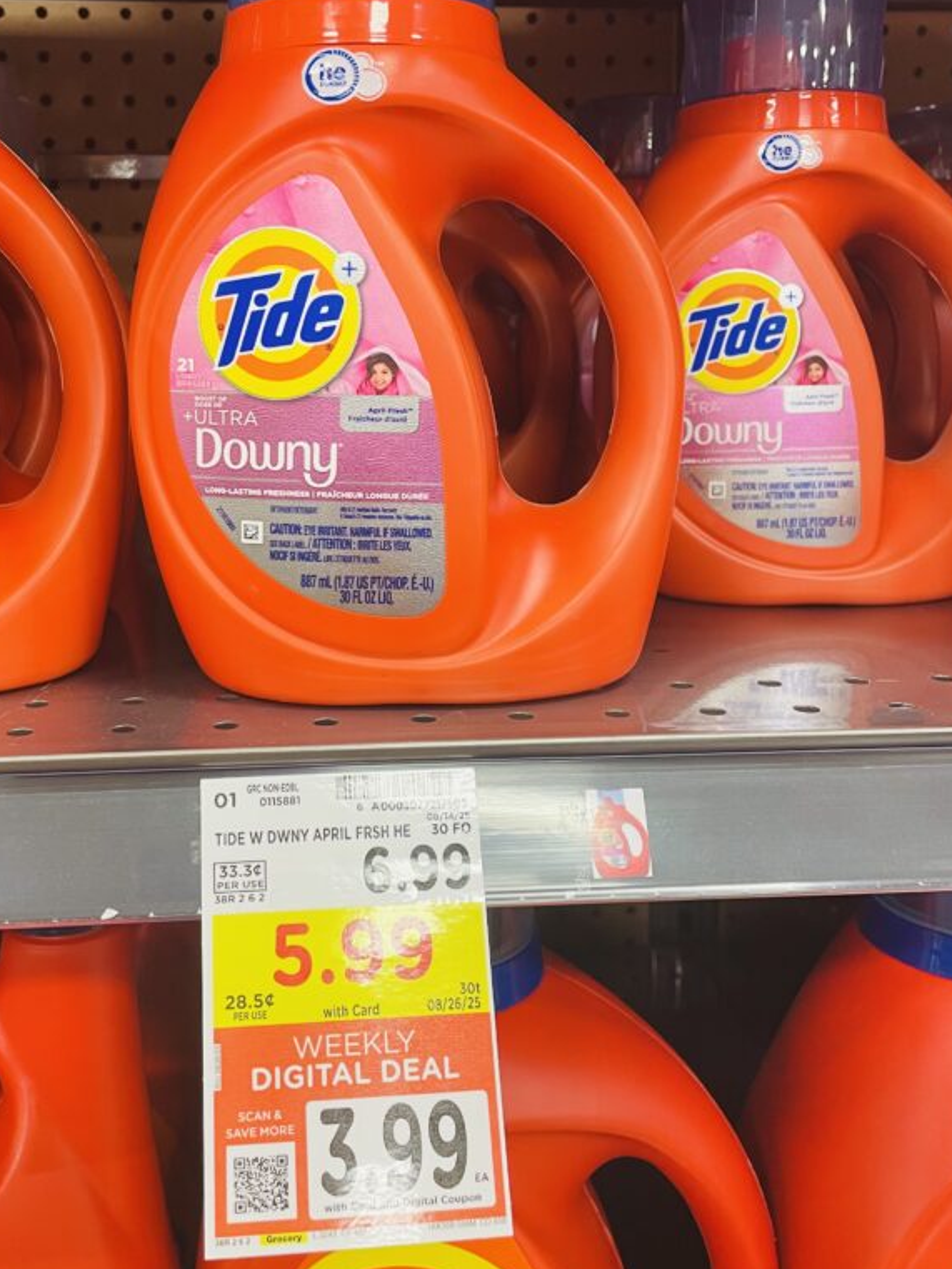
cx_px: 382
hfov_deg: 40.5
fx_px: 1283
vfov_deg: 52.5
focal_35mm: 35
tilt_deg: -8.6
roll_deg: +0.8
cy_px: 569
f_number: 1.6
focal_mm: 4.2
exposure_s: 1/63
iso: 100
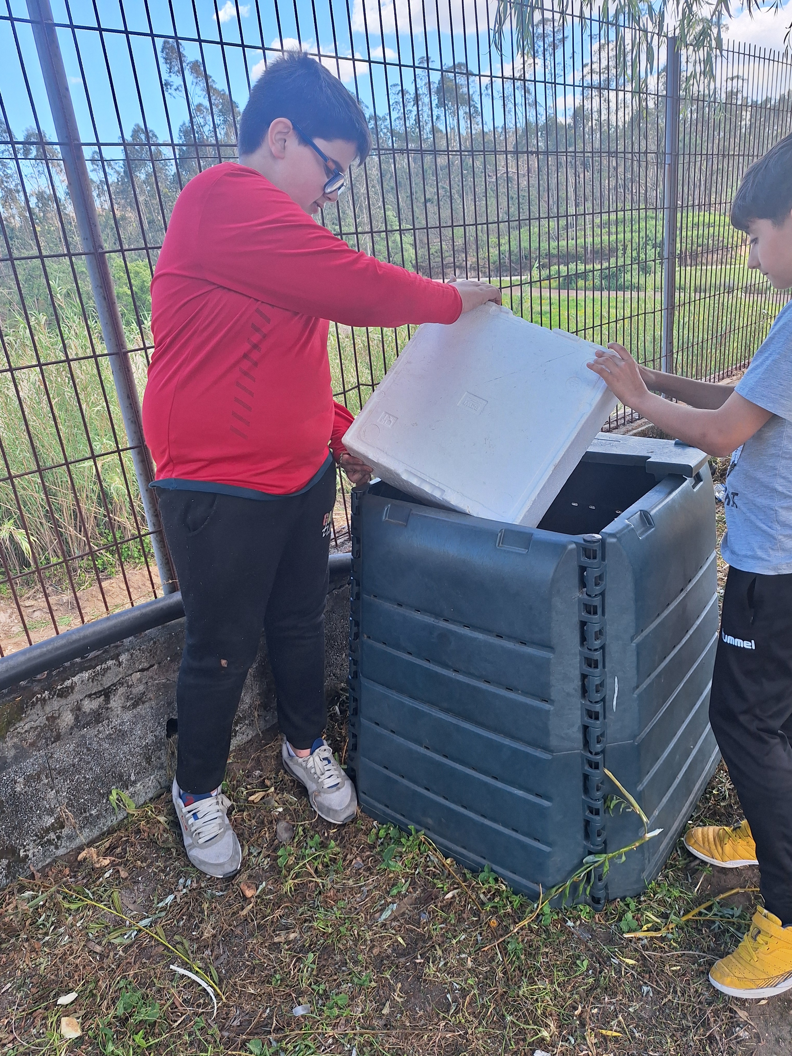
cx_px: 396
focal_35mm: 23
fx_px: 702
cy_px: 528
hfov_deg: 58.9
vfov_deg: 73.9
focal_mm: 5.54
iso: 40
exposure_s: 1/398
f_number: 1.8
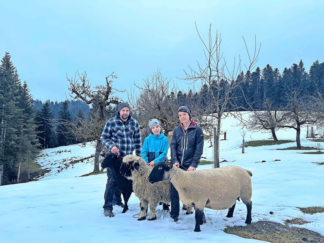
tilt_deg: +0.4
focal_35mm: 26
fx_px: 243
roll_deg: -1.7
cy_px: 122
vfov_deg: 53.1
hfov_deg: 67.3
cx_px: 162
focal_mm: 5.7
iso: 160
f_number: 1.5
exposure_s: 1/60
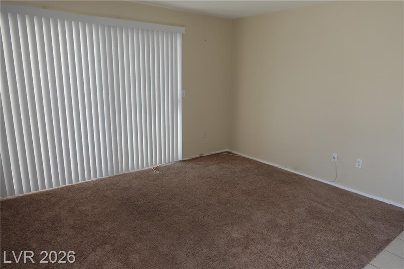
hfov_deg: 73.8
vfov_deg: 53.1
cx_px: 202
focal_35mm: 24
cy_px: 134
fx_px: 269
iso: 125
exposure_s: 1/80
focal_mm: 8.8
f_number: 2.8
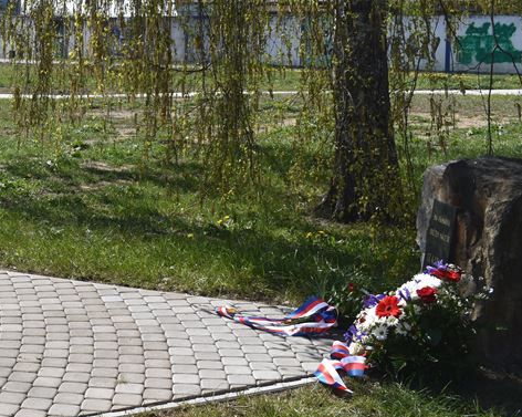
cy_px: 95
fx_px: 849
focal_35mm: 55
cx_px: -1
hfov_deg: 31.6
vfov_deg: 27.1
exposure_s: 1/320
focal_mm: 18
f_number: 9
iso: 100
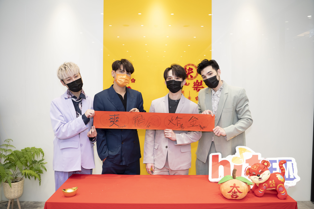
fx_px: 244
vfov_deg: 46.4
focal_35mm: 28
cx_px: 157
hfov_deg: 65.5
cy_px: 104
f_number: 2.8
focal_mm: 28
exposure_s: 1/160
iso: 400
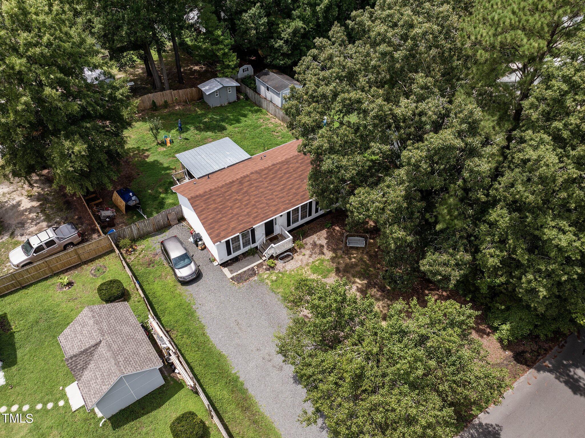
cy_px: 219
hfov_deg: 71.6
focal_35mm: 24
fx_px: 405
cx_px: 292
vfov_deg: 56.8
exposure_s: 1/120
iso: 100
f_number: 2.8
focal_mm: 12.29
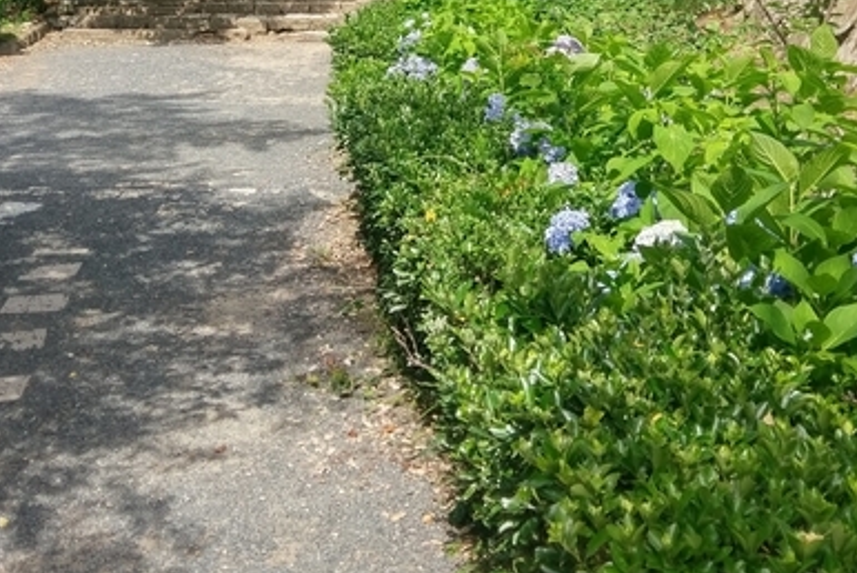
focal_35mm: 56
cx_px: 431
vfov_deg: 23.2
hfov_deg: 35.6
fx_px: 1334
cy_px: 0
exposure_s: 1/873
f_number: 1.8
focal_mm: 4.58
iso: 100
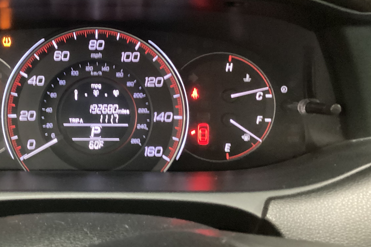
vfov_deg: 28.6
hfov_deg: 41.1
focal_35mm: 47
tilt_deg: -23.0
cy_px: 119
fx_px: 484
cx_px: 108
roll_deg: -1.8
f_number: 2.4
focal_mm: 3.3
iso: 800
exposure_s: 1/20
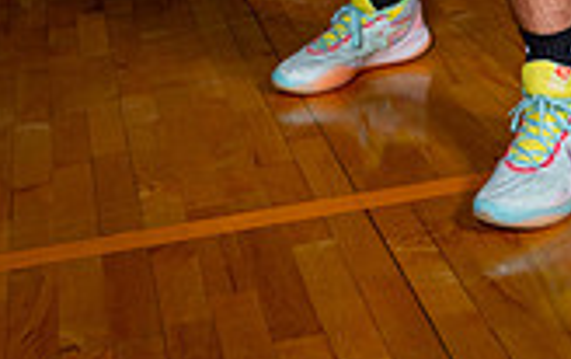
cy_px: -390
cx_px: 404
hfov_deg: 21.7
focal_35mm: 95
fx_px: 1480
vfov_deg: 12.1
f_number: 8
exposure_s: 1/250
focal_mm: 34
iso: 250
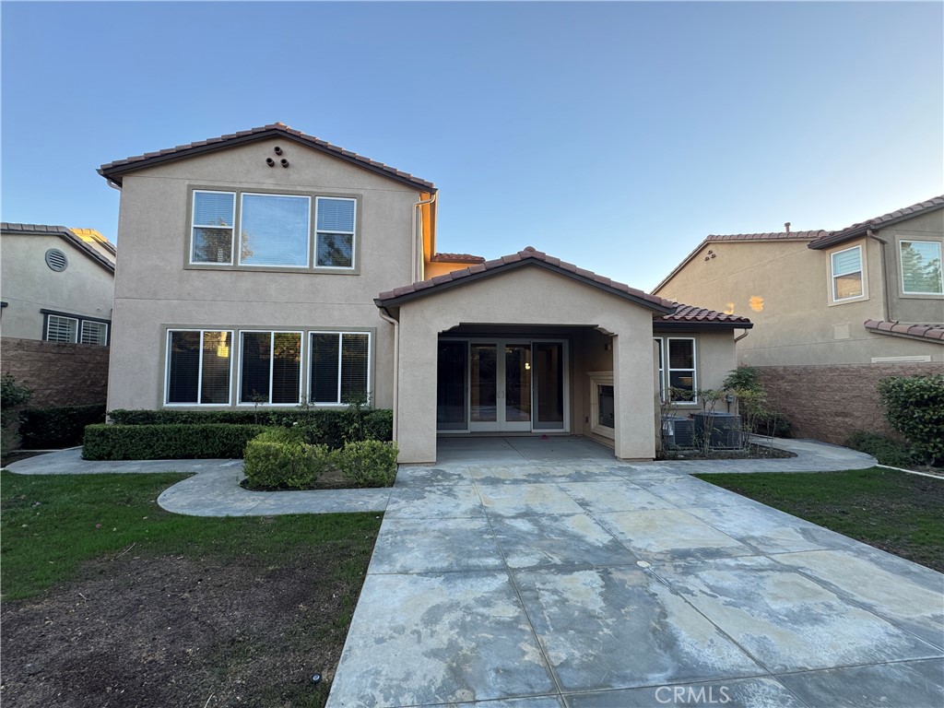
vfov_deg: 85.7
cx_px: 472
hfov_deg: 102.1
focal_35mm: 14
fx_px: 382
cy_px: 354
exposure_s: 1/145
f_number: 2.2
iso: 40
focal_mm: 2.22
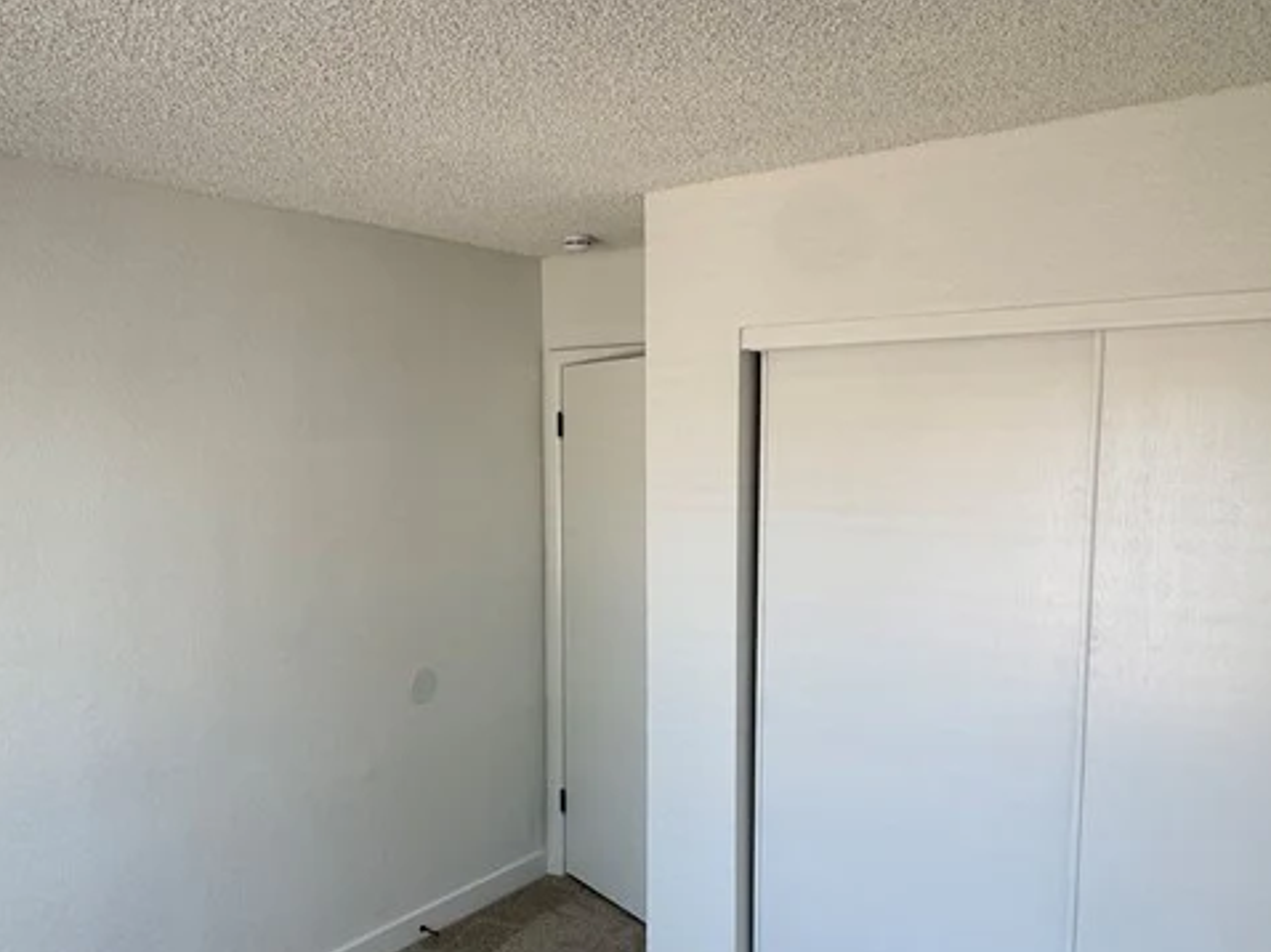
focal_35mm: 30
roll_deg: -0.2
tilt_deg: -7.8
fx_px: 1101
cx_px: 566
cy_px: 585
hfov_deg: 59.8
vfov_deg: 46.4
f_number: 2.2
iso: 64
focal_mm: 2.22
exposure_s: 1/120
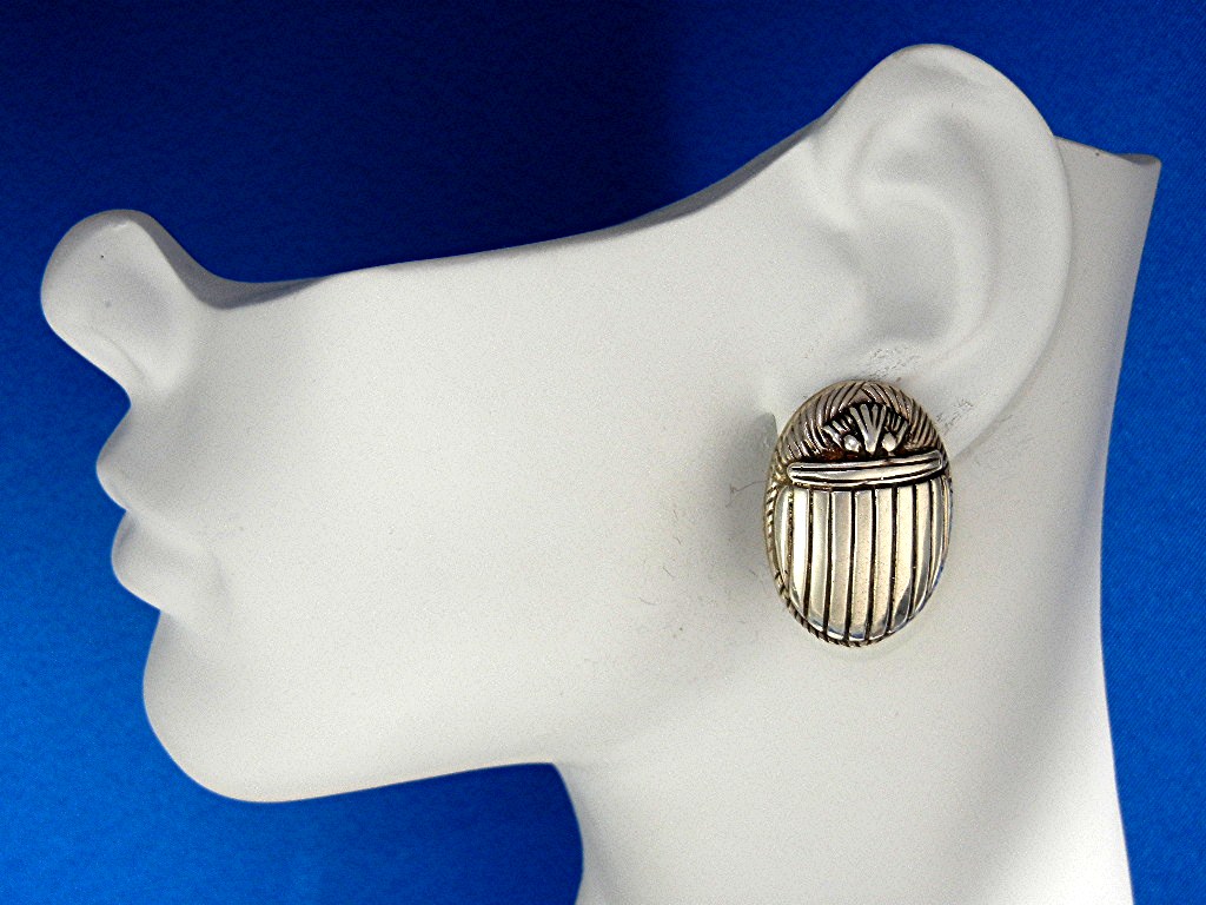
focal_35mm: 59
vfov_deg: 24.8
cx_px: 603
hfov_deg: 32.7
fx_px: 2056
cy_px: 452
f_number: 4
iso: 160
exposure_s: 1/39.5
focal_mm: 10.6
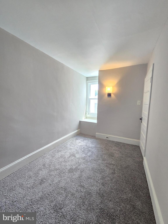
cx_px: 84
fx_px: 84
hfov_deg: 89.9
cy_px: 112
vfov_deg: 106.2
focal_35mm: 13
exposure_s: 1/60
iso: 250
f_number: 2.2
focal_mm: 2.2
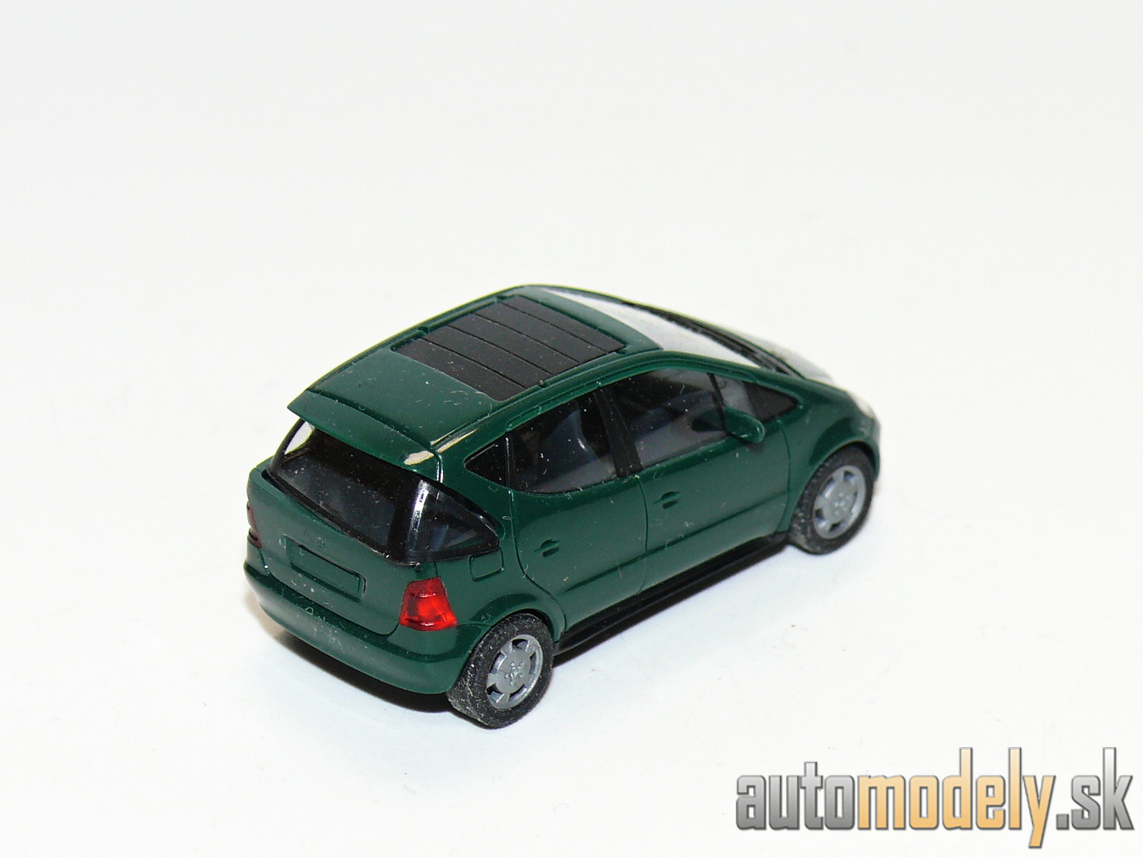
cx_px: 572
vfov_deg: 10.4
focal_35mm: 143
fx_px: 4722
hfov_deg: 13.8
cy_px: 428
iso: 100
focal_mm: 16.9
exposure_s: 1/30
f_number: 4
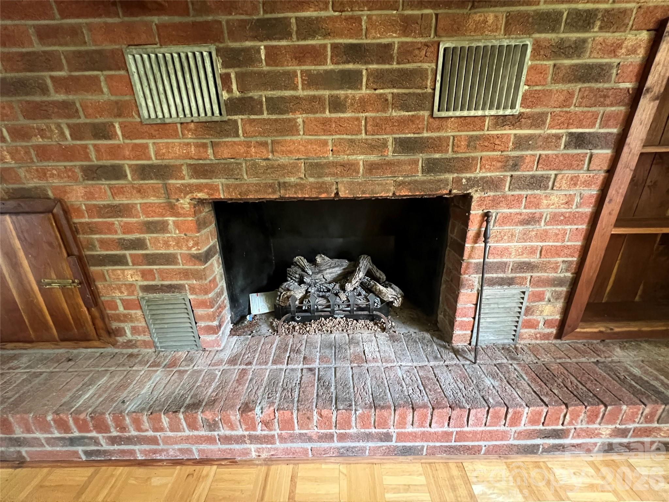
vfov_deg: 89.9
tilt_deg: -18.8
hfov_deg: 106.2
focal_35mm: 13
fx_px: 251
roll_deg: +2.3
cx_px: 334
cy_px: 251
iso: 1000
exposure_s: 1/42
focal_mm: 1.57
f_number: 1.8
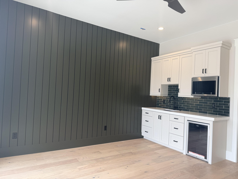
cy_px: 90
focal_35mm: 24
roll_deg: -2.1
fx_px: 165
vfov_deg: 56.8
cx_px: 119
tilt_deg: +1.1
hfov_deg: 71.6
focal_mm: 6.76
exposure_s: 1/120
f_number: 1.78
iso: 125
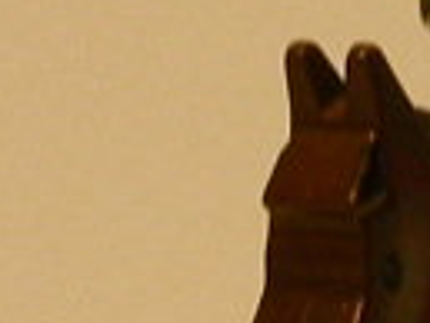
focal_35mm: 455
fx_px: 5657
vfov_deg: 3.3
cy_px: 196
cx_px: 627
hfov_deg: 4.3
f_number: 4.4
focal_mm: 14
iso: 153
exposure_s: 1/30.8
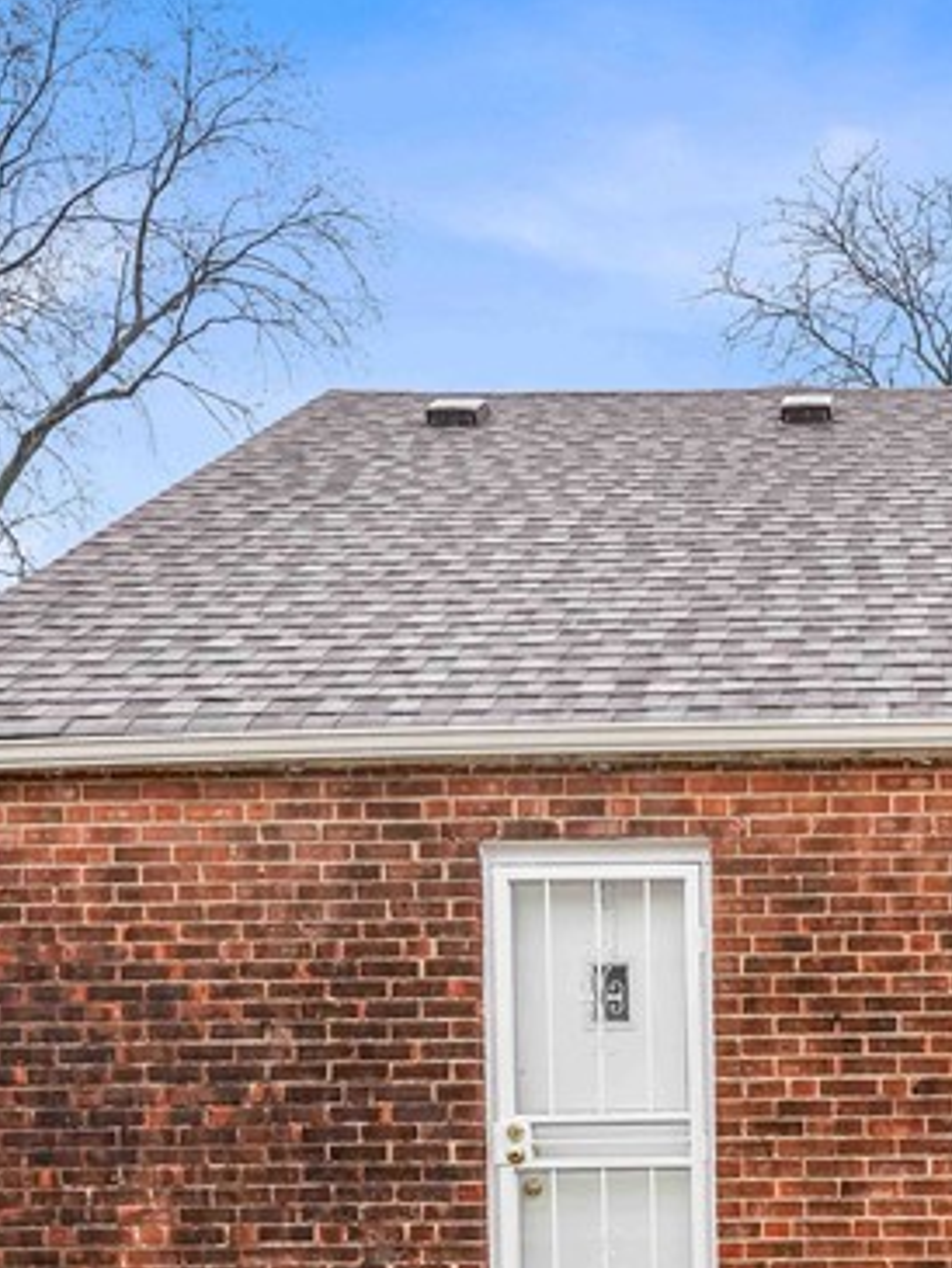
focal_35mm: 42
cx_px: 1027
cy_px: 1117
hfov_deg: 31.1
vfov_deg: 41.8
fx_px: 1529
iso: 640
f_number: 8
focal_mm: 14.6
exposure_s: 1/400
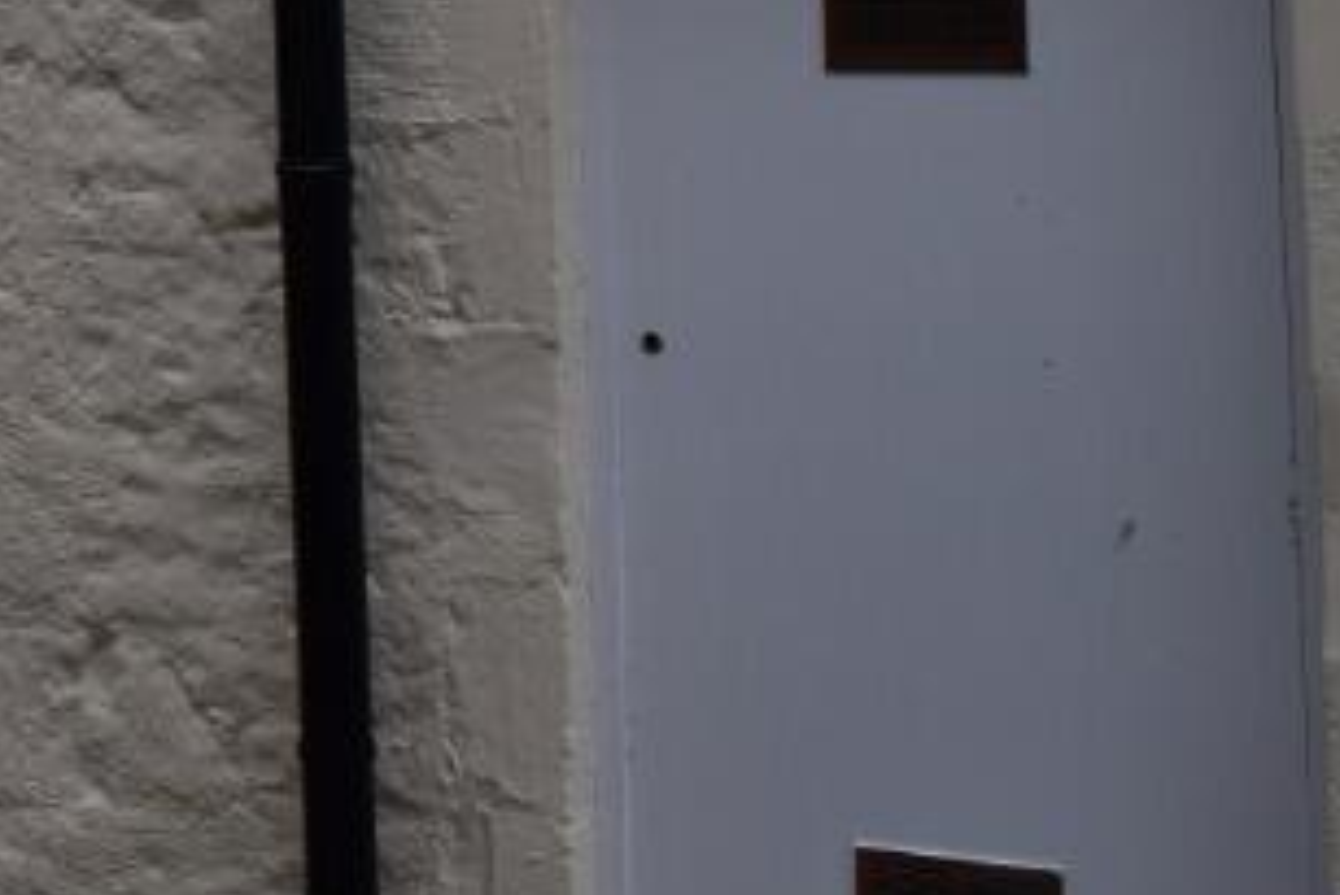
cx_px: -563
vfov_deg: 14.3
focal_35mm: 90
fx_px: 3351
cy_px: -421
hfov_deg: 20.1
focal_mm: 18
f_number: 9
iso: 400
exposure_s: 1/125
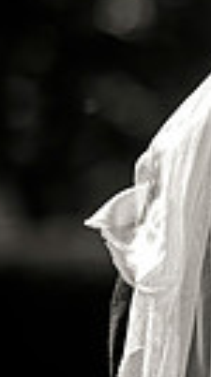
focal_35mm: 463
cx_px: 748
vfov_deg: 4.7
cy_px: 75
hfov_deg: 2.6
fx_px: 4623
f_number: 2.8
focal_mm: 102
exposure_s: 1/4000
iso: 800
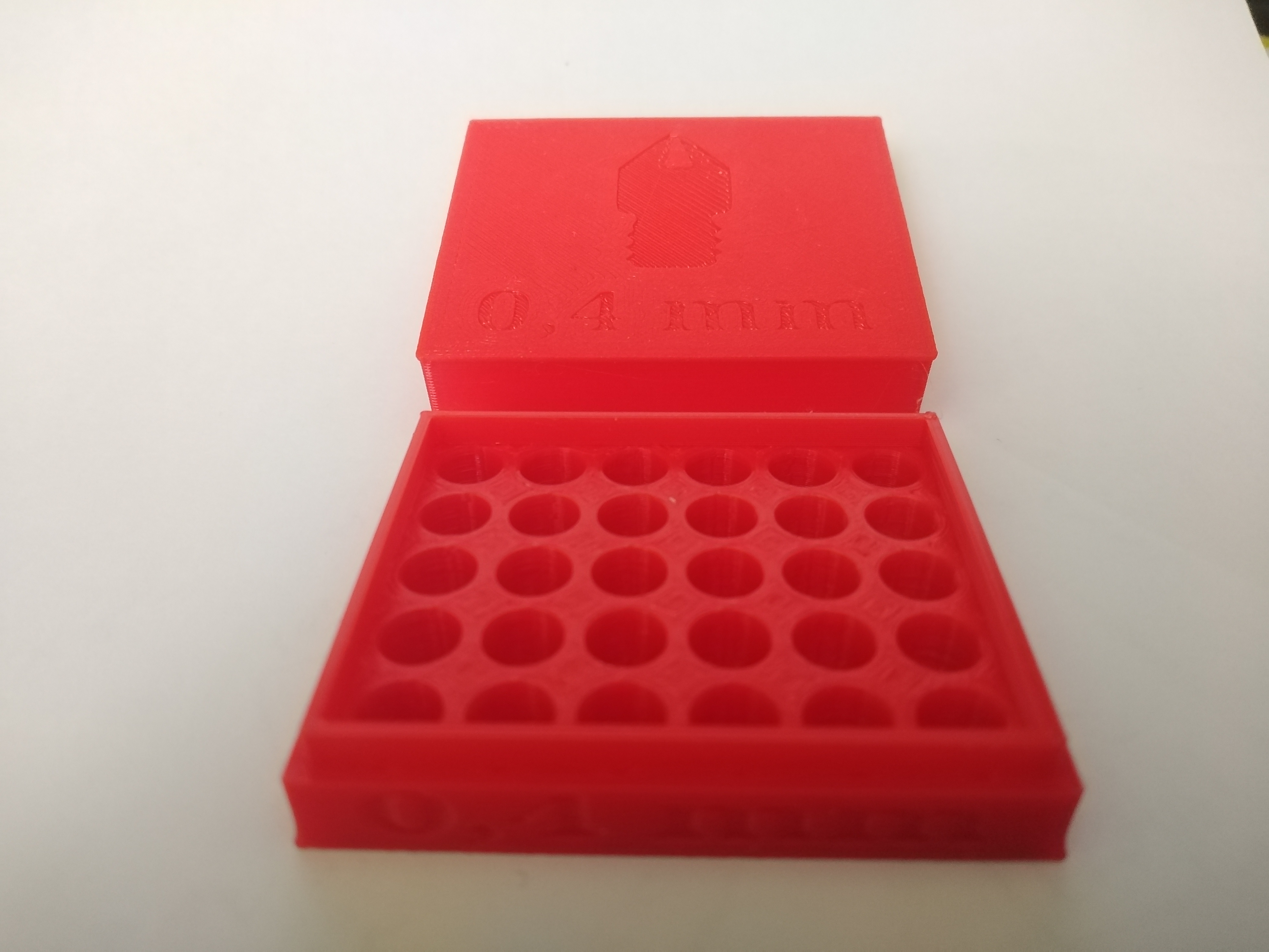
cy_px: 476
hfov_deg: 67.3
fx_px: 953
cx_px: 634
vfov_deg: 53.1
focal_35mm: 26
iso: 374
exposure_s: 1/33.3
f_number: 1.8
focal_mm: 3.62
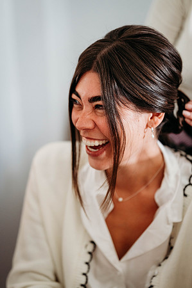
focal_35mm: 85
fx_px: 682
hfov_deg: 16.0
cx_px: 96
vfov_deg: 23.9
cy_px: 144
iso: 1400
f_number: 1.8
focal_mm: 85
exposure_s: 1/200
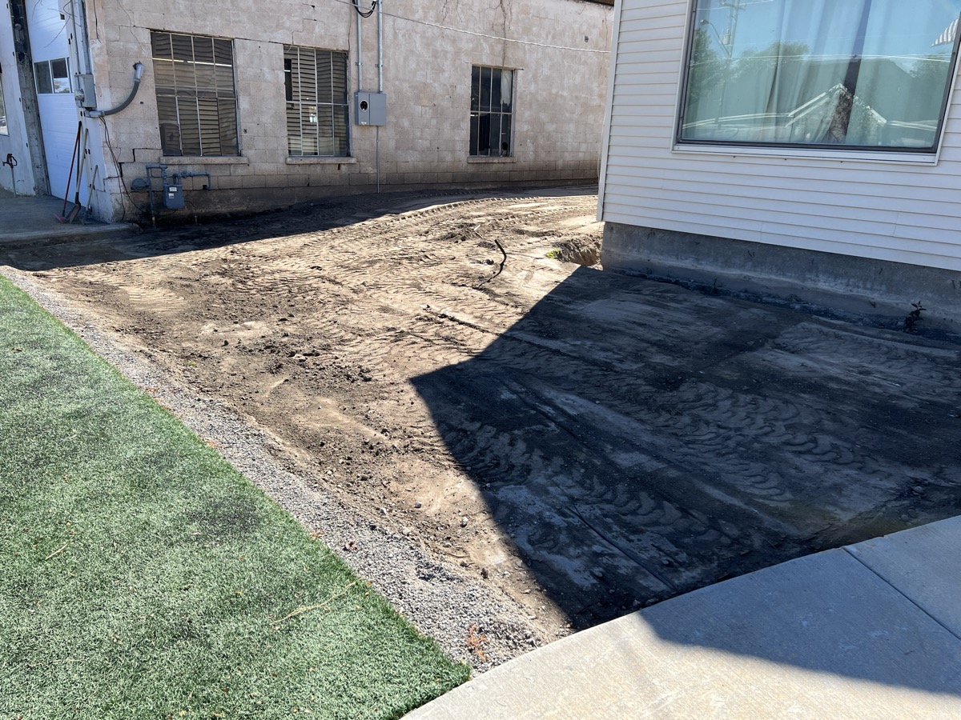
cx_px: 480
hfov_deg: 67.3
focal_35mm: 26
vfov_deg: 53.1
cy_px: 360
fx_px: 722
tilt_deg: -16.3
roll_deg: -0.9
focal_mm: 5.7
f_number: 1.5
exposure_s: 1/2083
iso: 50
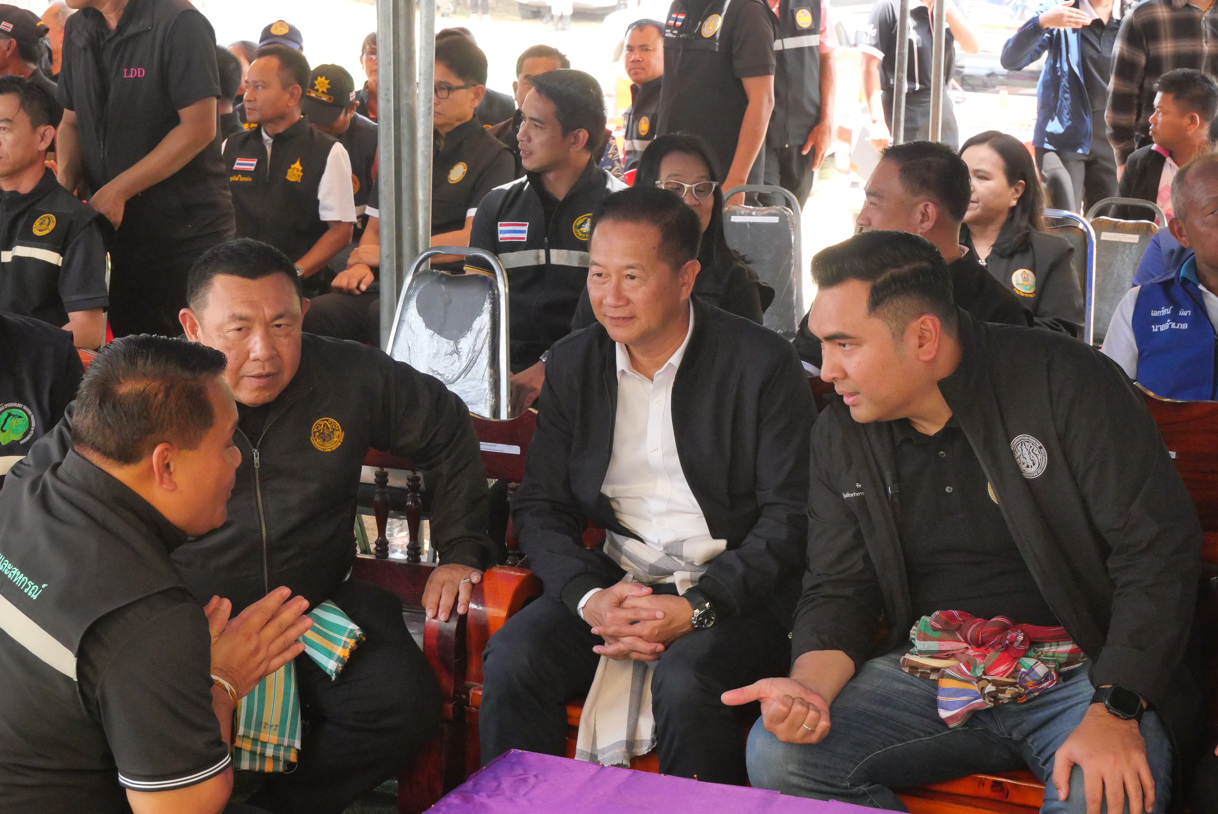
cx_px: 609
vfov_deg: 17.5
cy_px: 407
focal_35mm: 78
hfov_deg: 26.0
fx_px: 2641
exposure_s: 1/320
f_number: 7.1
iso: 3200
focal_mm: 38
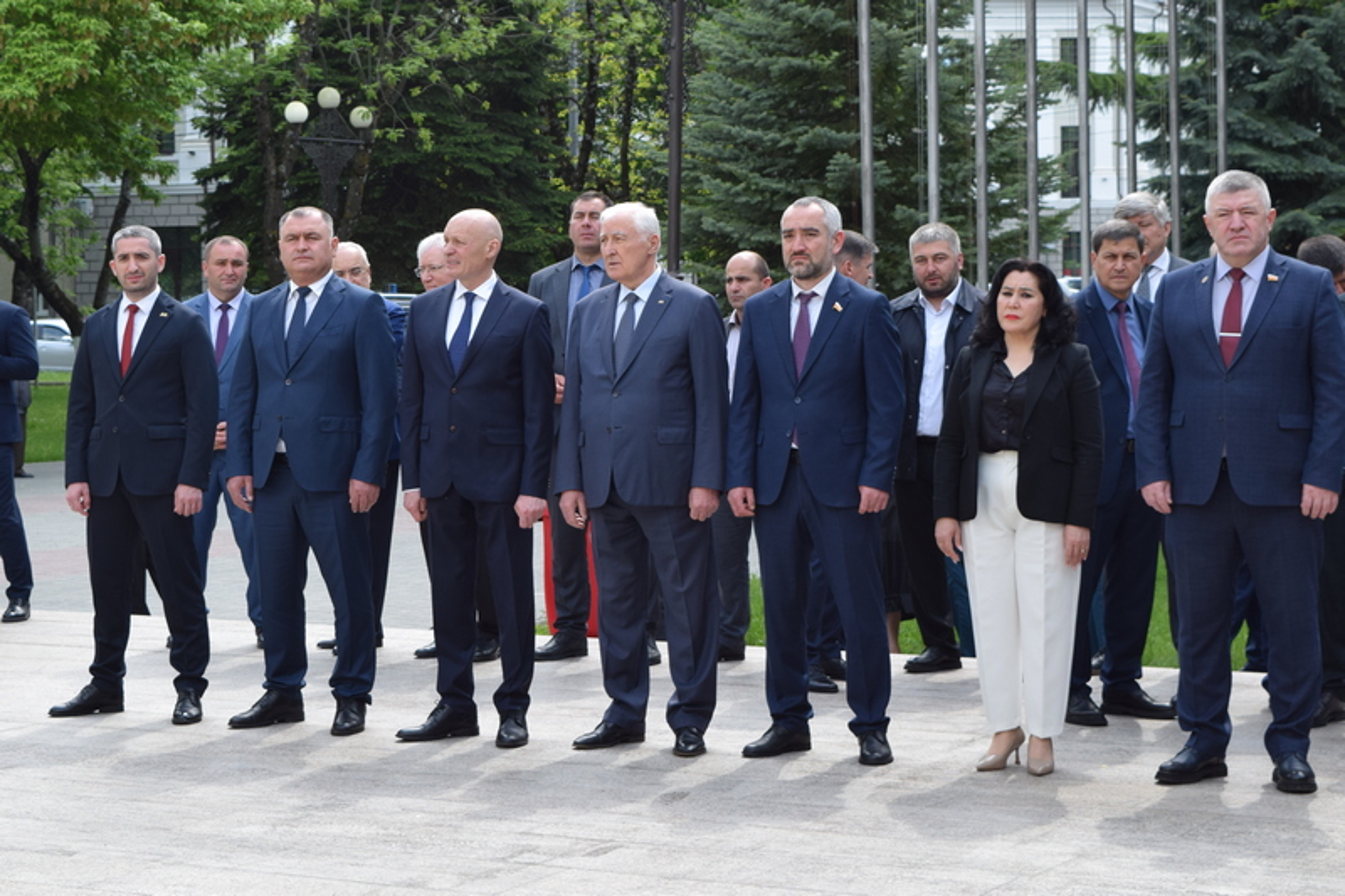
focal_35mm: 72
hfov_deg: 28.1
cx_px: 672
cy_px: 448
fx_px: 2689
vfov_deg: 18.9
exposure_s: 1/250
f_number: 8
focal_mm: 48
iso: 280
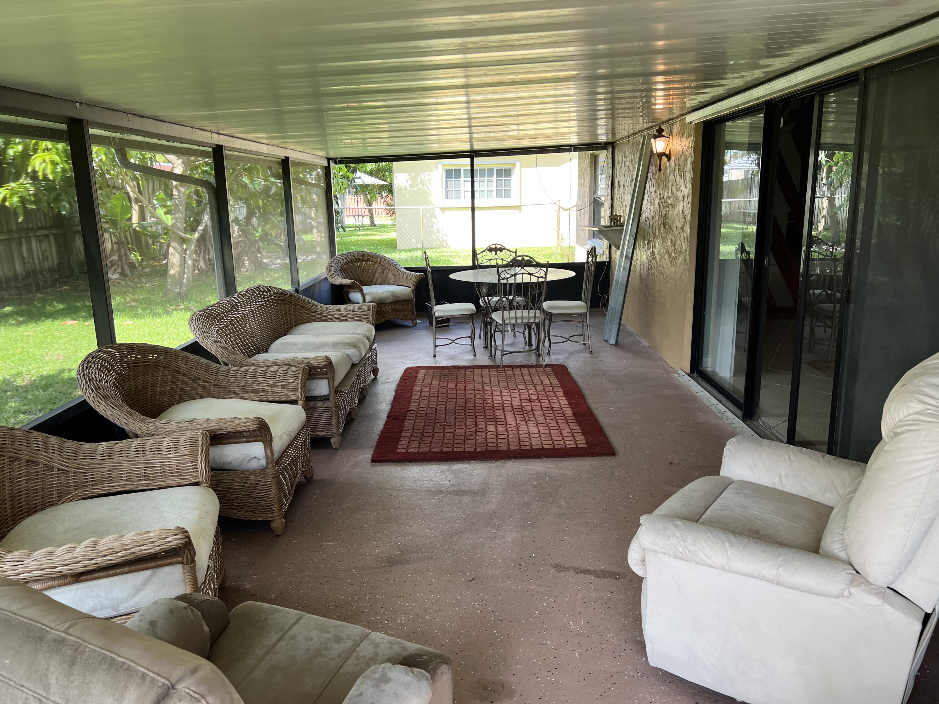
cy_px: 352
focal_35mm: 26
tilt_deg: -13.1
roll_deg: +1.8
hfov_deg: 67.3
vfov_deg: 53.1
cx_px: 470
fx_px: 705
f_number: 1.5
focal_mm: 5.7
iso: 40
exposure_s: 1/173
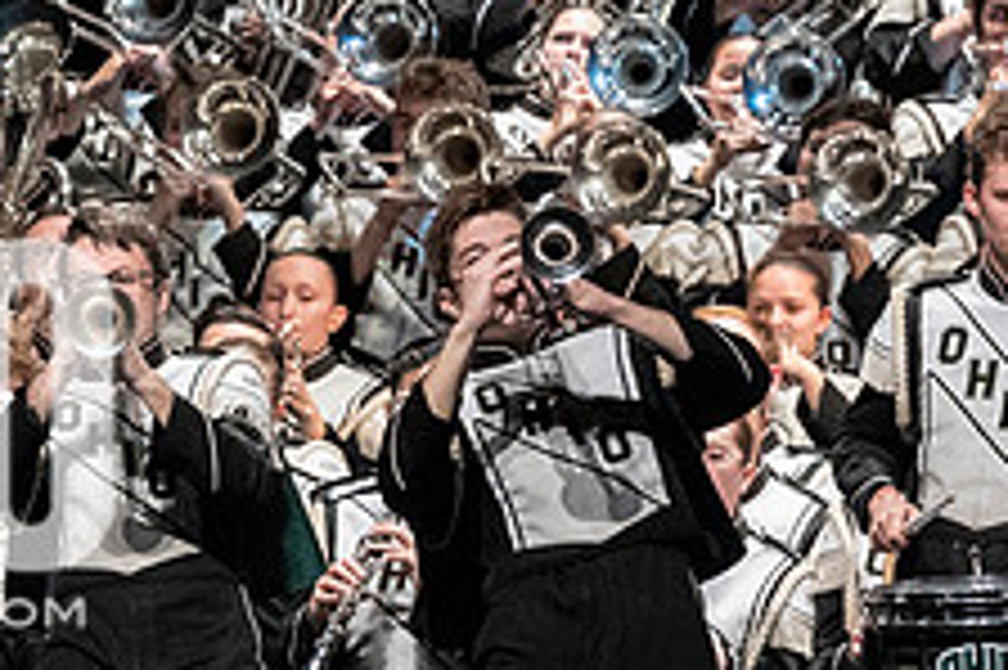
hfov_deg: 3.7
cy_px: 450
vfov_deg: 2.4
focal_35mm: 562
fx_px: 15724
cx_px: -225
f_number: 4
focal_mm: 145
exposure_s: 1/500
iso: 4000
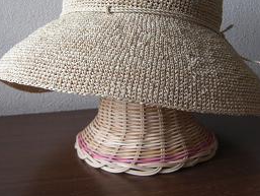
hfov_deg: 36.8
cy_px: 61
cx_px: 131
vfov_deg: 27.8
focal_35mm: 52
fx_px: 391
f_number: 2.8
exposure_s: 1/50
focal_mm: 7.9
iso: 200
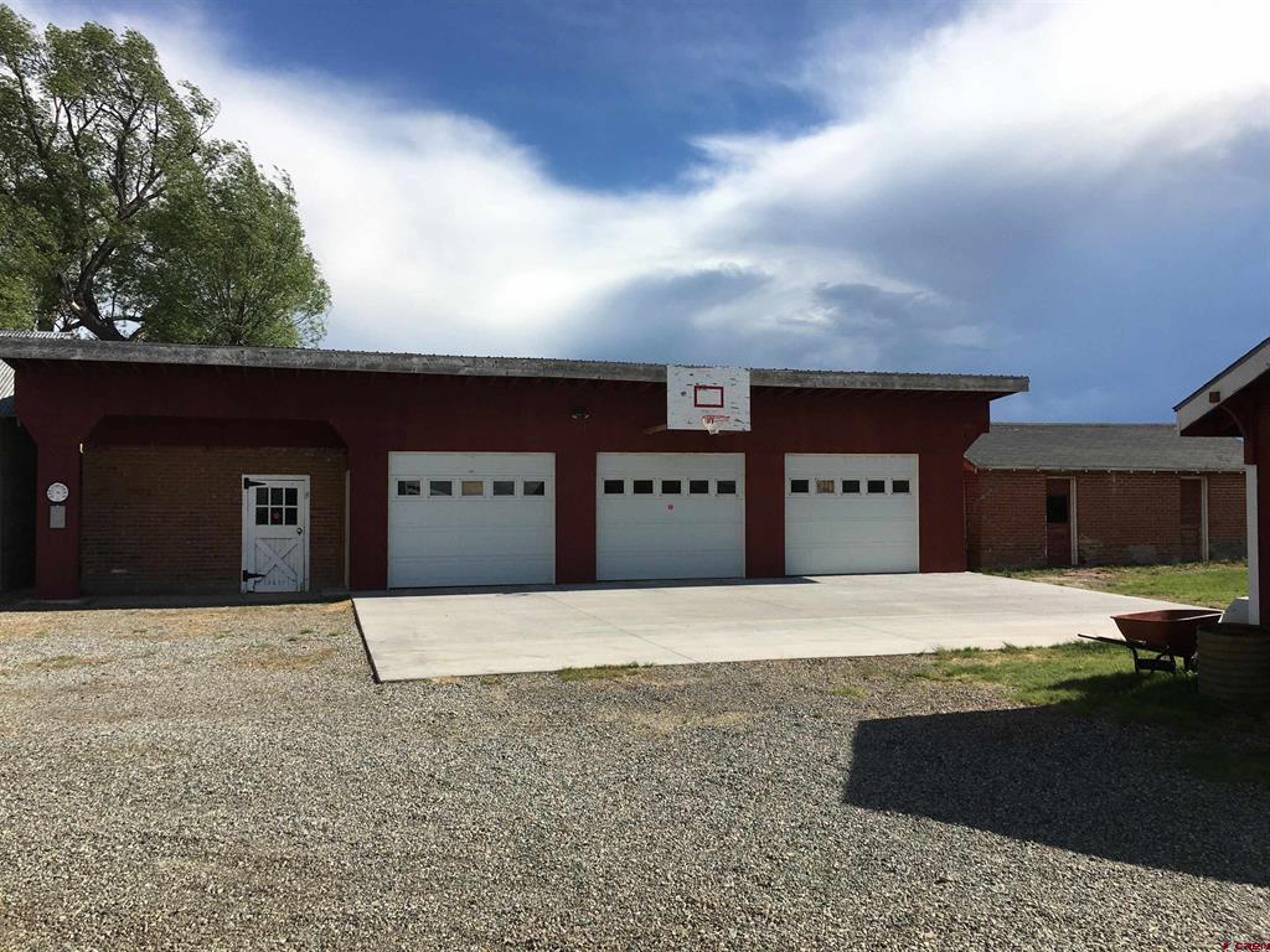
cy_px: 476
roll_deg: -0.2
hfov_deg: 61.7
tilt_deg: +1.4
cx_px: 635
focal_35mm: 29
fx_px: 1064
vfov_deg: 48.2
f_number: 2.2
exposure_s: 1/2262
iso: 25
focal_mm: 4.15
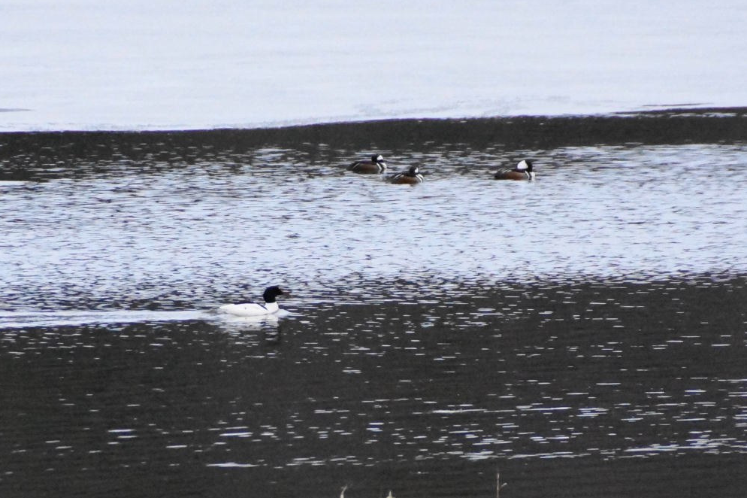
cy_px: 248
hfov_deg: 5.5
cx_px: 374
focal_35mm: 377
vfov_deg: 3.6
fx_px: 7820
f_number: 6.3
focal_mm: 250
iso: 1600
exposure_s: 1/320
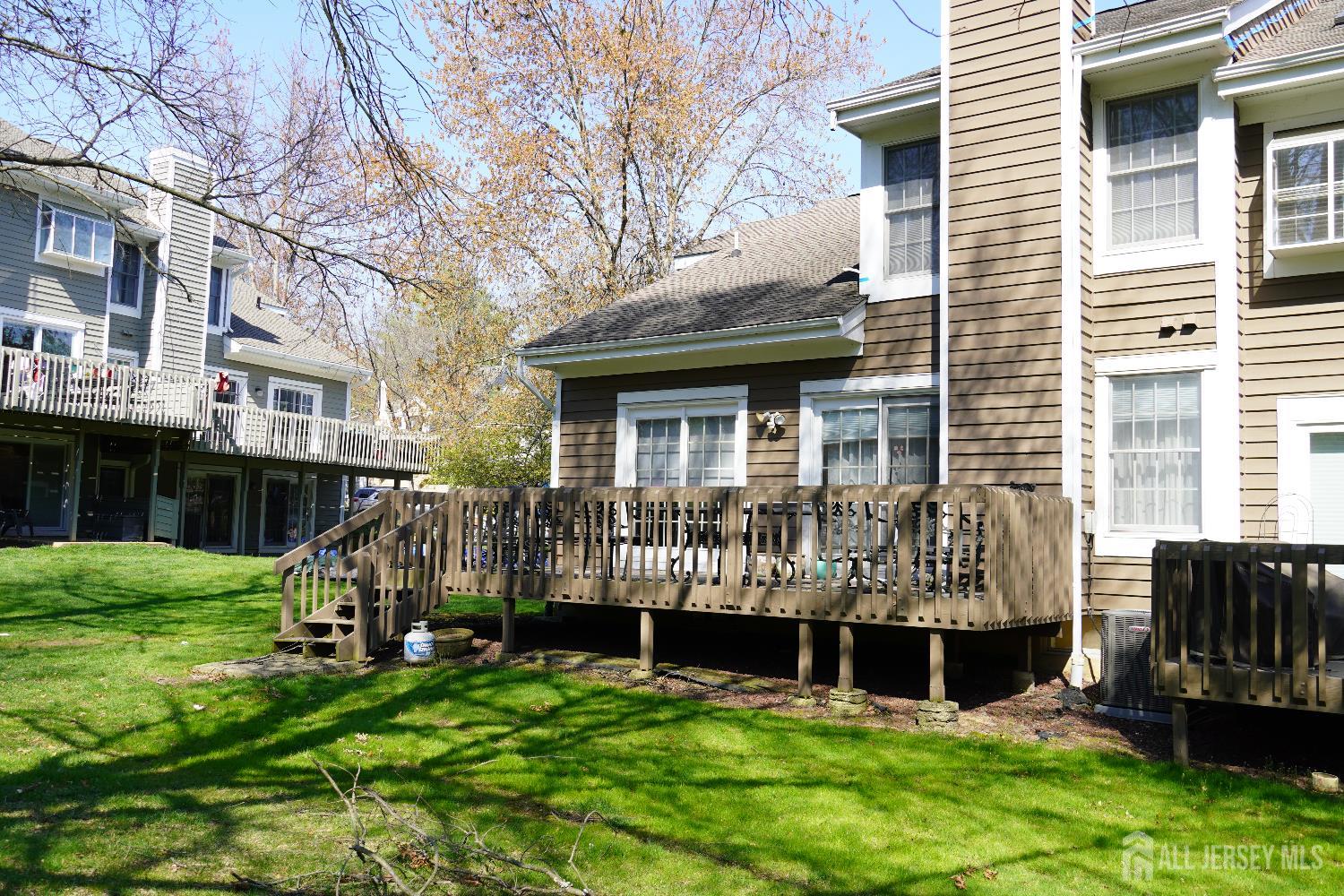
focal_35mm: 32
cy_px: 448
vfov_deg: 41.7
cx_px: 672
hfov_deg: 59.5
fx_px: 1176
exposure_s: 1/250
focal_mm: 21
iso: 100
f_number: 5
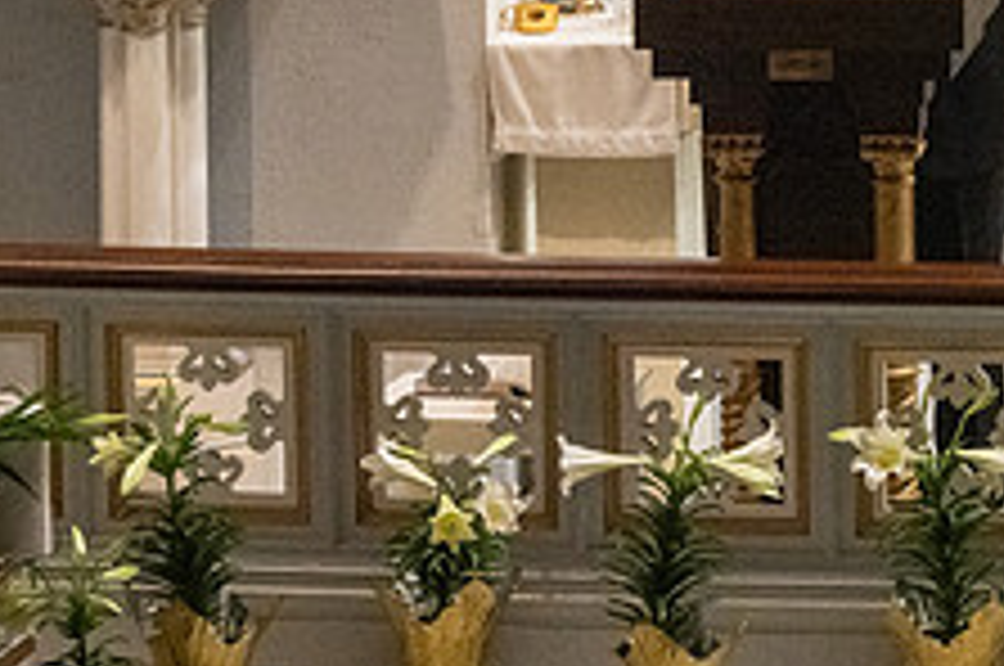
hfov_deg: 4.9
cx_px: 1085
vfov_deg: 3.3
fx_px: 11613
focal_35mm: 417
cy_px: 52
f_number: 9
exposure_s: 1/60
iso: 5000
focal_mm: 160
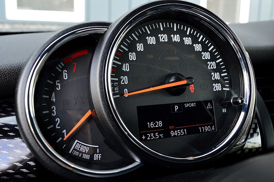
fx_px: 251
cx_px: 137
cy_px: 91
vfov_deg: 39.9
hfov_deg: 57.3
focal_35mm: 33
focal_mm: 22
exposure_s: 1/60
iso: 800
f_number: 6.3
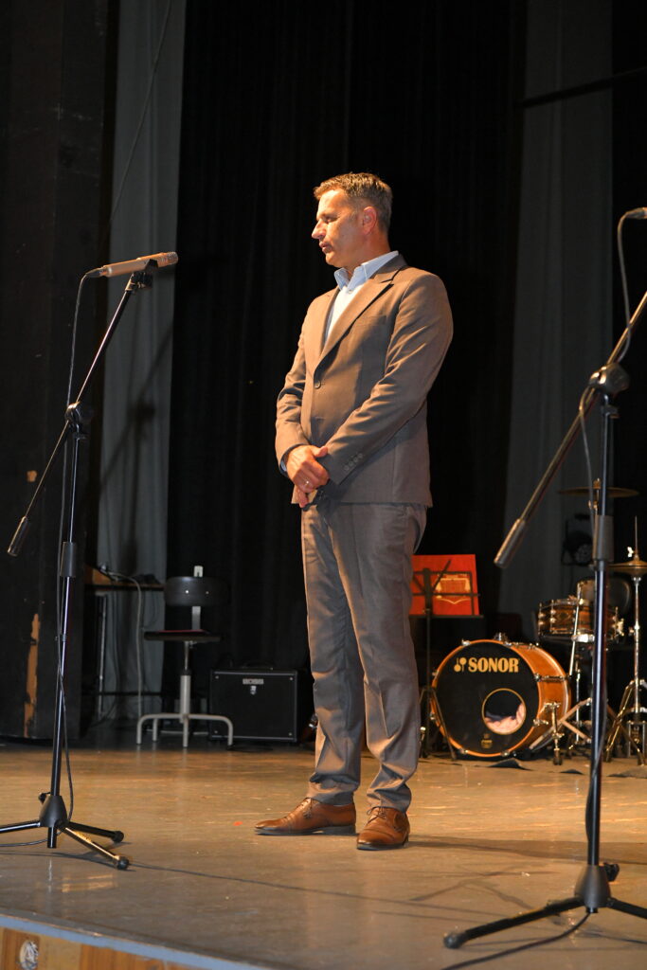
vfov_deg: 28.8
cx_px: 324
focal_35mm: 70
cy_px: 485
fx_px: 1886
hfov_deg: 19.5
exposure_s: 1/100
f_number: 5
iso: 4000
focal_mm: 70
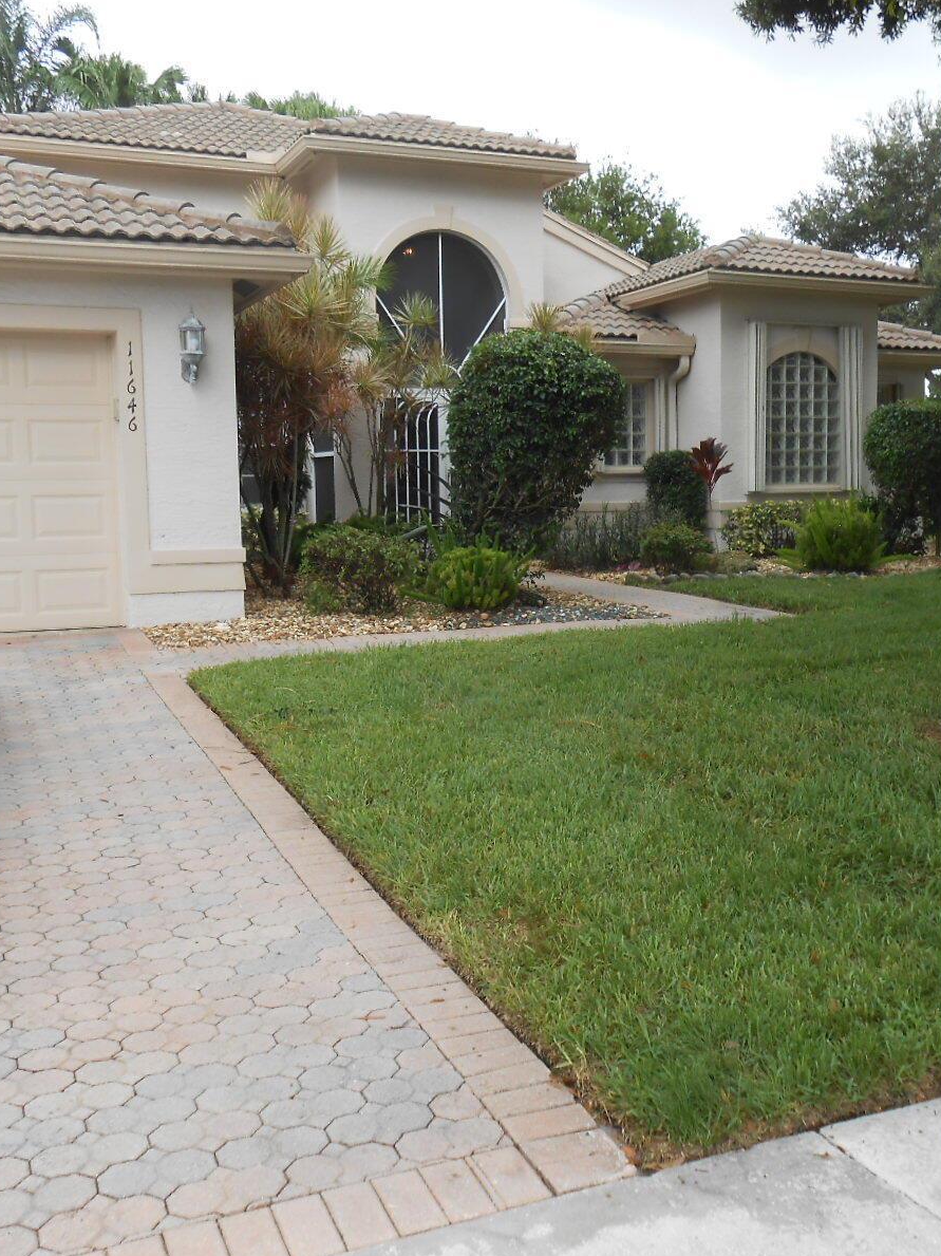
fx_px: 1269
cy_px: 627
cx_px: 546
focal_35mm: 35
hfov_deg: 40.6
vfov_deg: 52.6
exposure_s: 1/160
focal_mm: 4.6
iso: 80
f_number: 3.5
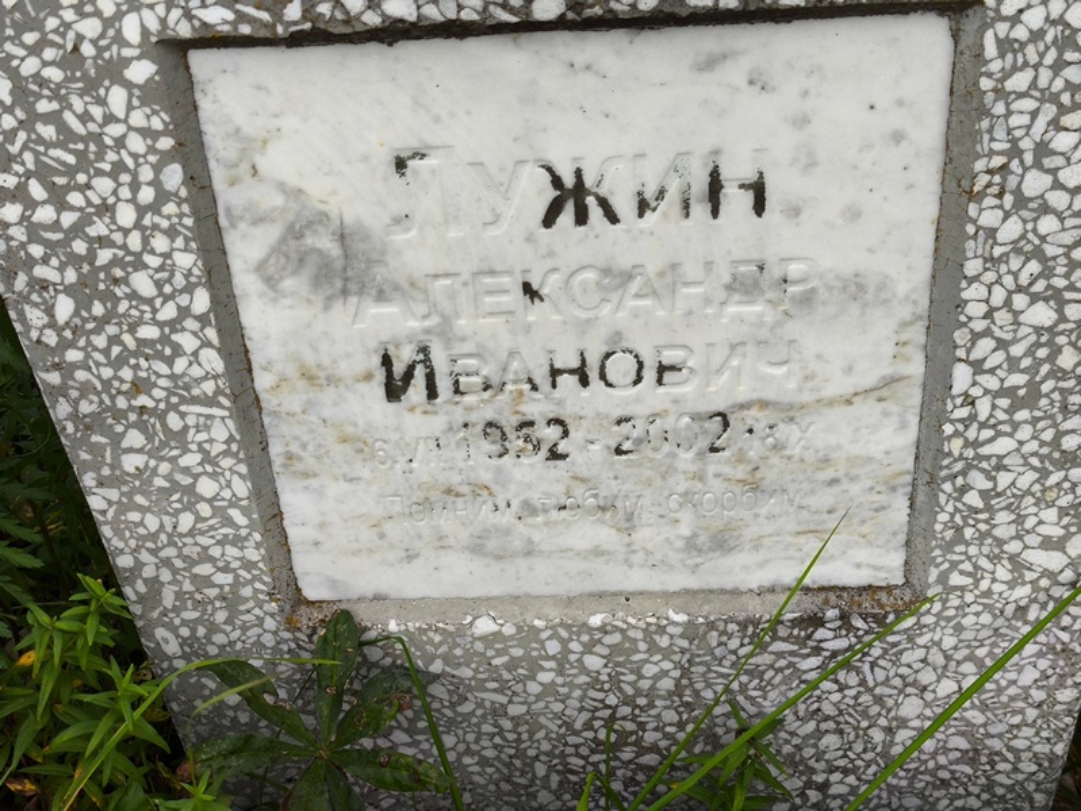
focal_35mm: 50
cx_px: 540
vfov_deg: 29.1
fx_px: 1562
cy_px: 406
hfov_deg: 38.2
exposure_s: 1/140
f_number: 1.7
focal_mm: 4.71
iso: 50
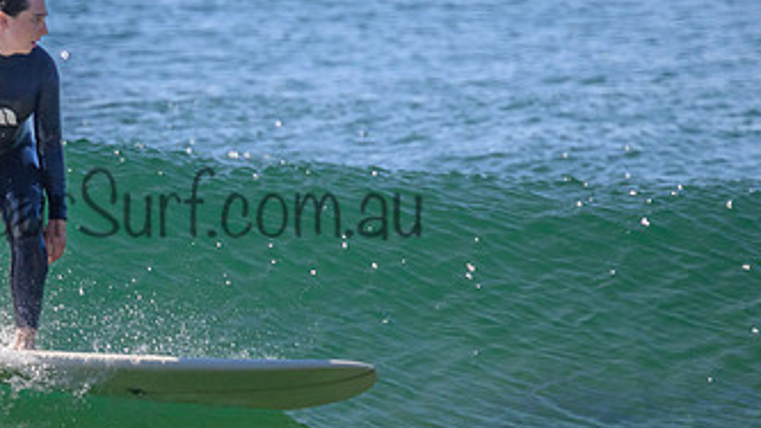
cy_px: 184
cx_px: 181
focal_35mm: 1459
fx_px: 29429
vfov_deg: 0.8
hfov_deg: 1.5
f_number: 11
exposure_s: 1/2000
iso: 2000
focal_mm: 800
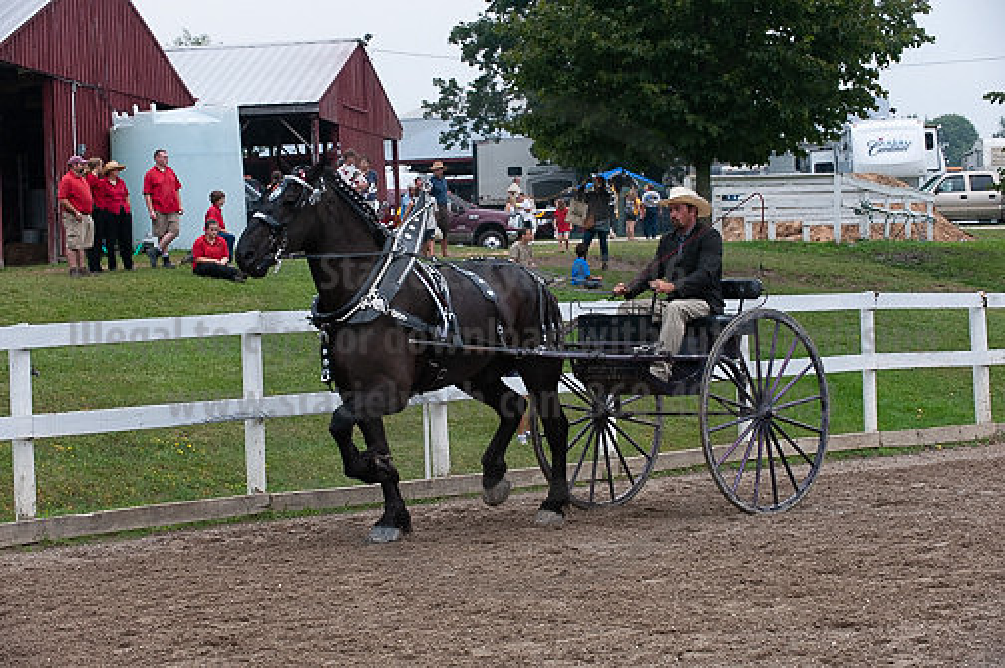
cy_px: 334
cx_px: 502
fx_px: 2928
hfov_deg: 19.5
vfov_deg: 13.0
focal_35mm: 105
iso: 1800
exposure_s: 1/1000
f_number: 5.6
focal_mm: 105
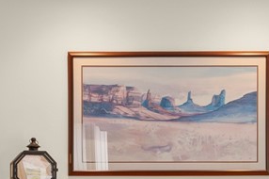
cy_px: 214
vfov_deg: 11.7
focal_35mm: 114
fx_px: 851
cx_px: 166
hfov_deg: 17.9
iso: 250
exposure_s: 1/2.5
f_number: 9
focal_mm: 20
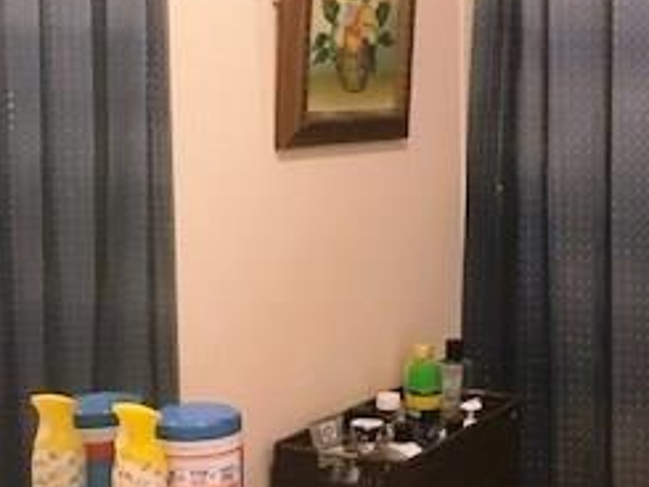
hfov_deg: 25.1
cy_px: 259
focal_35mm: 73
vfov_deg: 20.2
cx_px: 675
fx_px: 1369
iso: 80
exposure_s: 1/15
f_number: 1.8
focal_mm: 3.99
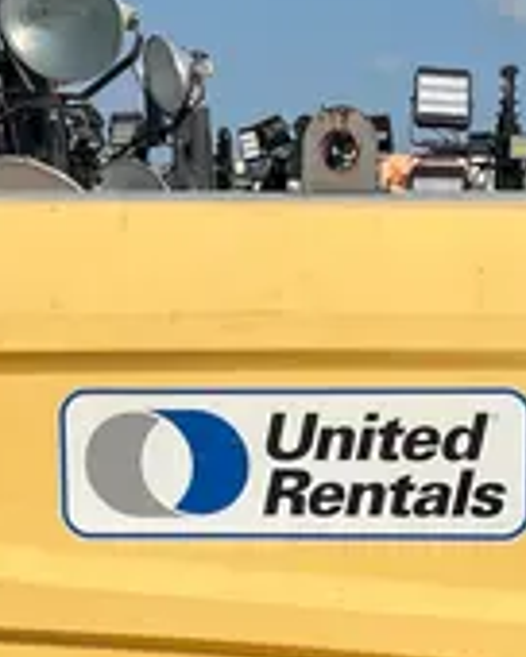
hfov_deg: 18.7
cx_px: 278
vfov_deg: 23.0
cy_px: 504
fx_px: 1596
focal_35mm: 82
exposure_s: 1/6173
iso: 50
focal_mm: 5.1
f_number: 1.6
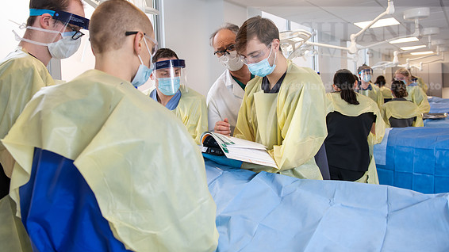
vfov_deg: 40.0
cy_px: 103
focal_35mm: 29
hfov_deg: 66.1
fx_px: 345
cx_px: 223
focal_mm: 27
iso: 500
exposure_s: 1/200
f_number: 4
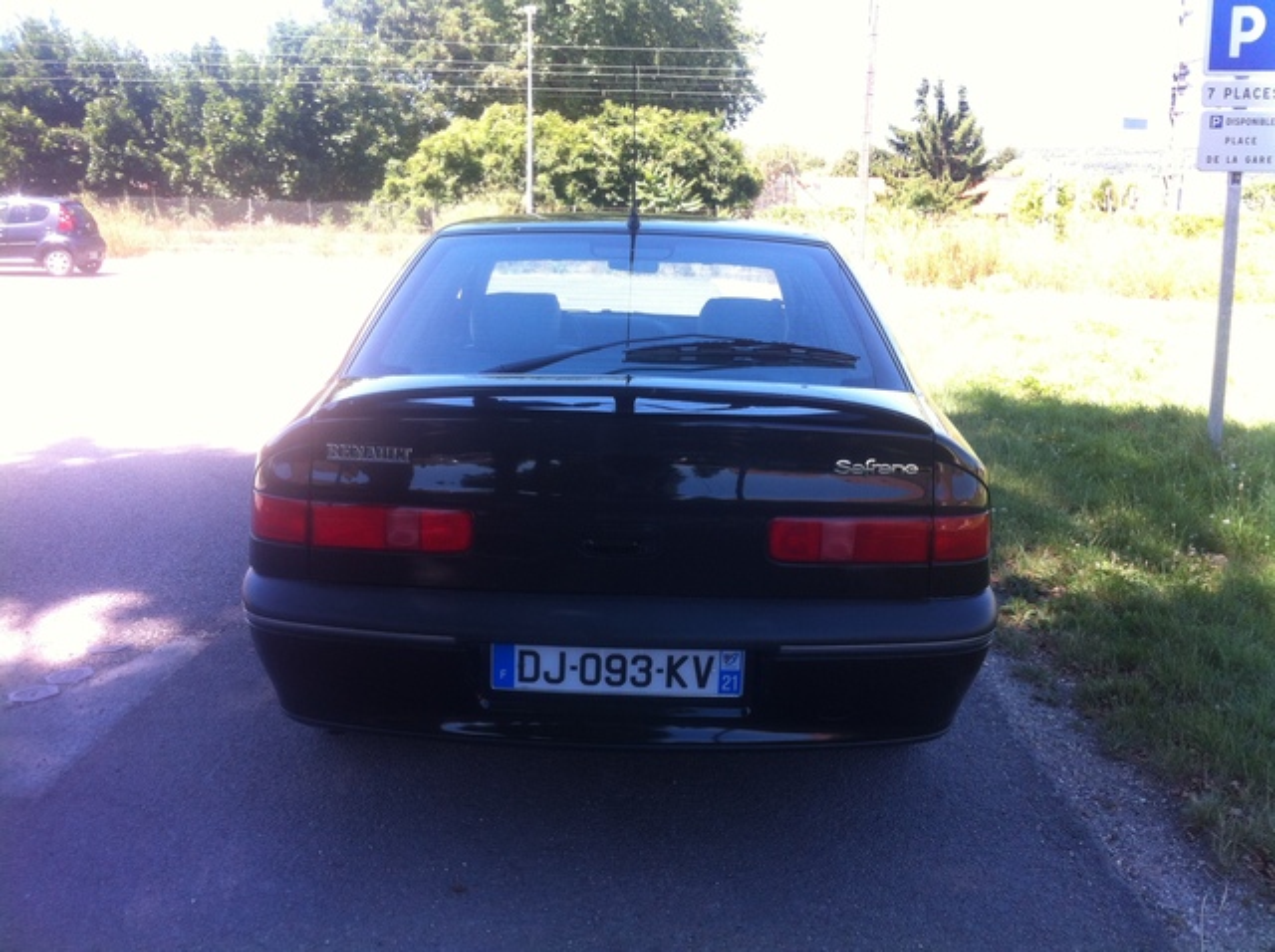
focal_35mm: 35
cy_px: 476
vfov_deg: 40.6
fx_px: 1287
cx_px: 638
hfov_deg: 52.7
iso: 80
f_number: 2.8
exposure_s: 1/182
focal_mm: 3.85
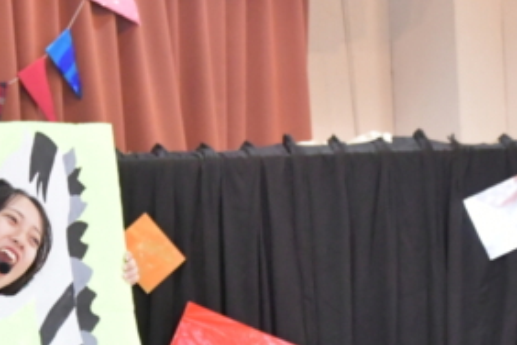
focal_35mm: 253
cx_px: 258
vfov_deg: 5.4
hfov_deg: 8.1
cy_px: 323
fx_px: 3633
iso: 6400
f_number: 5
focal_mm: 62
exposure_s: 1/200
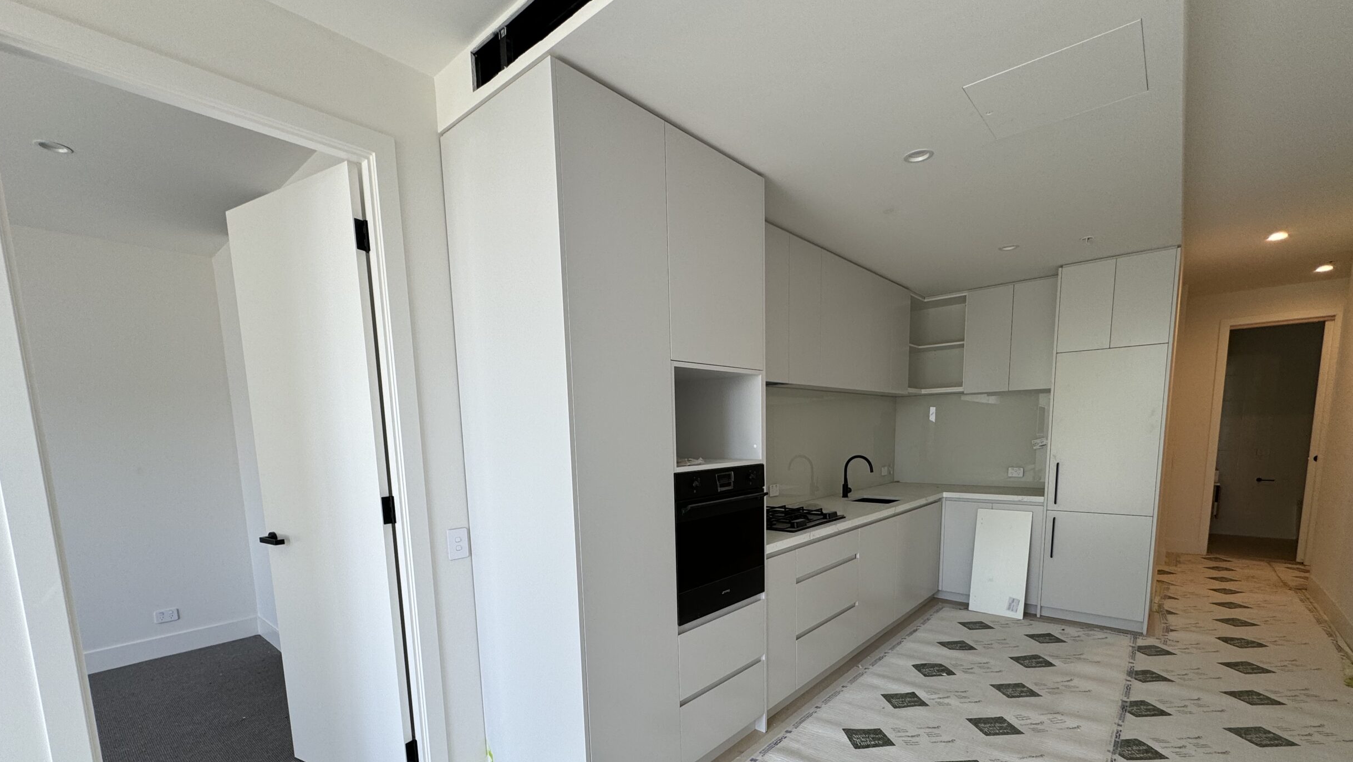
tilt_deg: -7.6
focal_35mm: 16
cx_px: 688
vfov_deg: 65.2
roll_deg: +0.9
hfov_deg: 99.4
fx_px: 574
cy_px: 511
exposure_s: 1/100
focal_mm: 2.22
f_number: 2.2
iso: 50
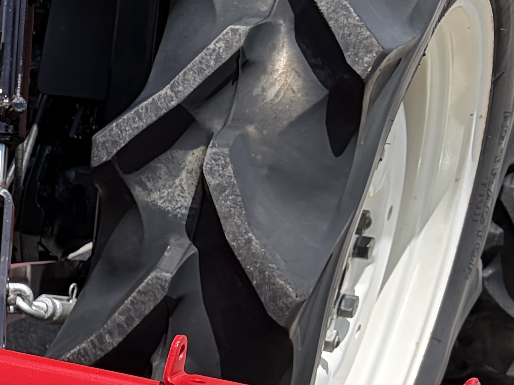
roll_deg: +0.1
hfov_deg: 14.6
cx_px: -453
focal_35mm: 116
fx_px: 1722
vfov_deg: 12.1
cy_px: 586
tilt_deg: -24.1
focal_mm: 5.96
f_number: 1.6
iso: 50
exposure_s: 1/1311
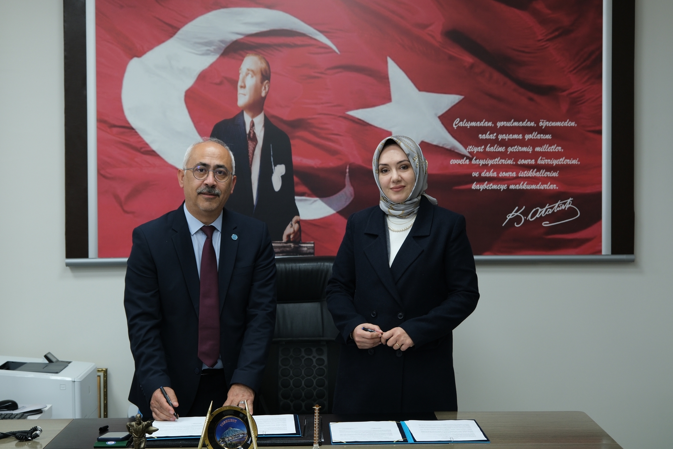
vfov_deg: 21.9
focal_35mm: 62
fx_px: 1159
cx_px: 336
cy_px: 224
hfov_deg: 32.4
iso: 320
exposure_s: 1/30
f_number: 4
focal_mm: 41.1
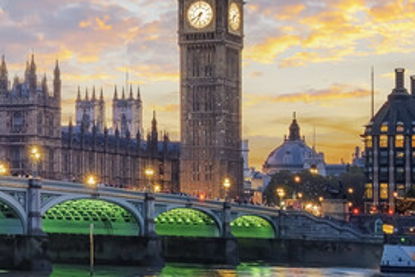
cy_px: 100
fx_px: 1211
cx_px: -40
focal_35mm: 105
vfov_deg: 13.0
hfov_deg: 18.7
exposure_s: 3
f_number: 11
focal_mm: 38
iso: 64
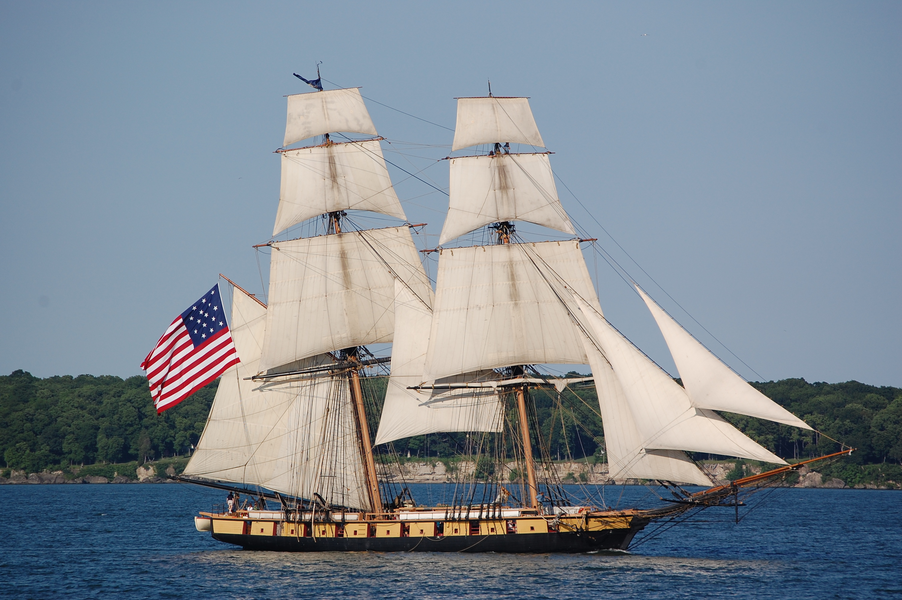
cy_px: 300
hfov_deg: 6.9
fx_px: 7510
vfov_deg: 4.6
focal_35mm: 300
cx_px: 451
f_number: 8
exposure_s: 1/1000
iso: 200
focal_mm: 200
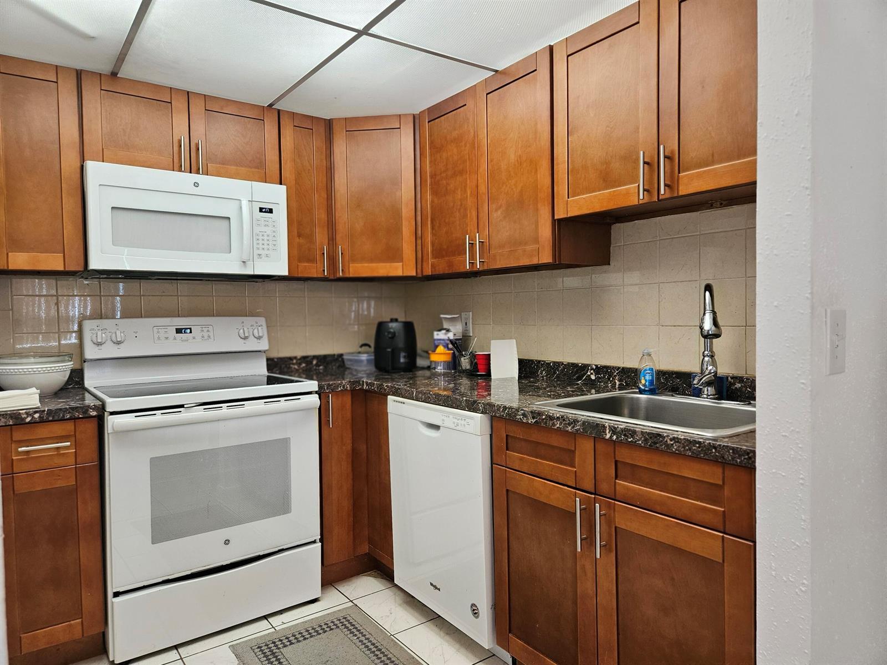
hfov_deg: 73.9
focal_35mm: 23
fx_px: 589
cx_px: 444
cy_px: 332
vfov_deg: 58.9
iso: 320
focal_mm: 5.4
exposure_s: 1/120
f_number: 1.8
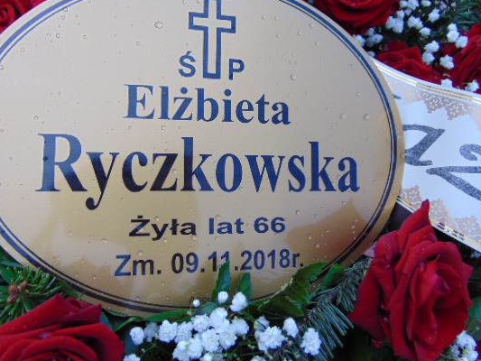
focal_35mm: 30
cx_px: 225
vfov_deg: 46.6
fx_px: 417
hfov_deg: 59.9
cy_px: 150
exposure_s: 1/100
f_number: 3
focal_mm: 4.5
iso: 80
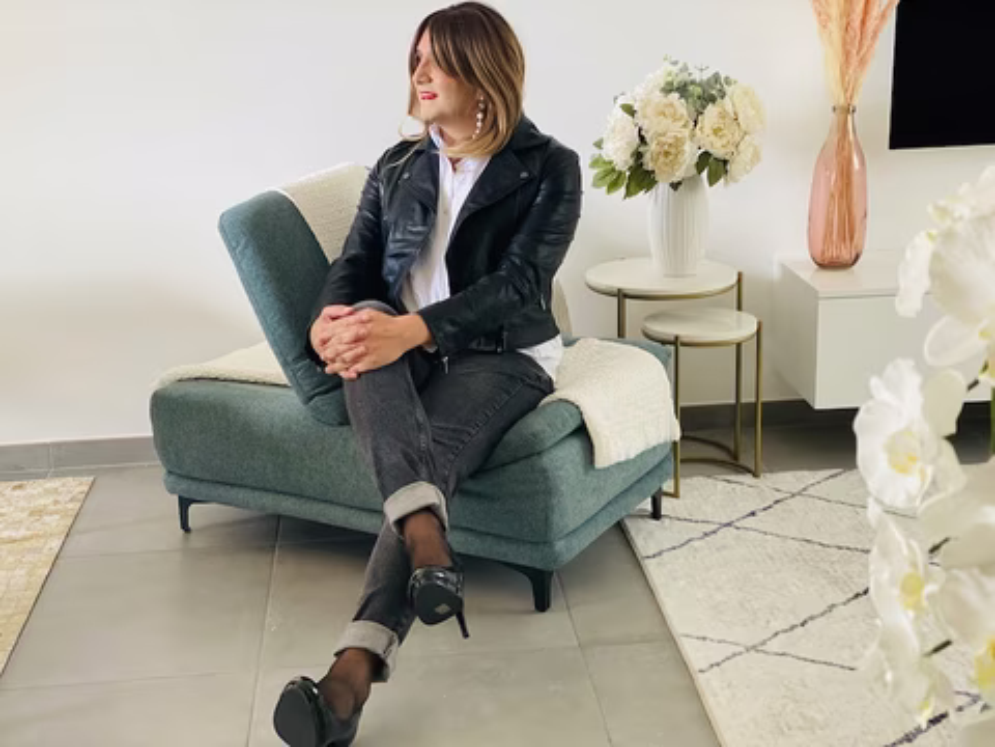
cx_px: 498
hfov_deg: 36.8
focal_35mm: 52
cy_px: 374
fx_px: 1495
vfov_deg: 28.0
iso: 125
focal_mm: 6
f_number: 2
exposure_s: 1/122
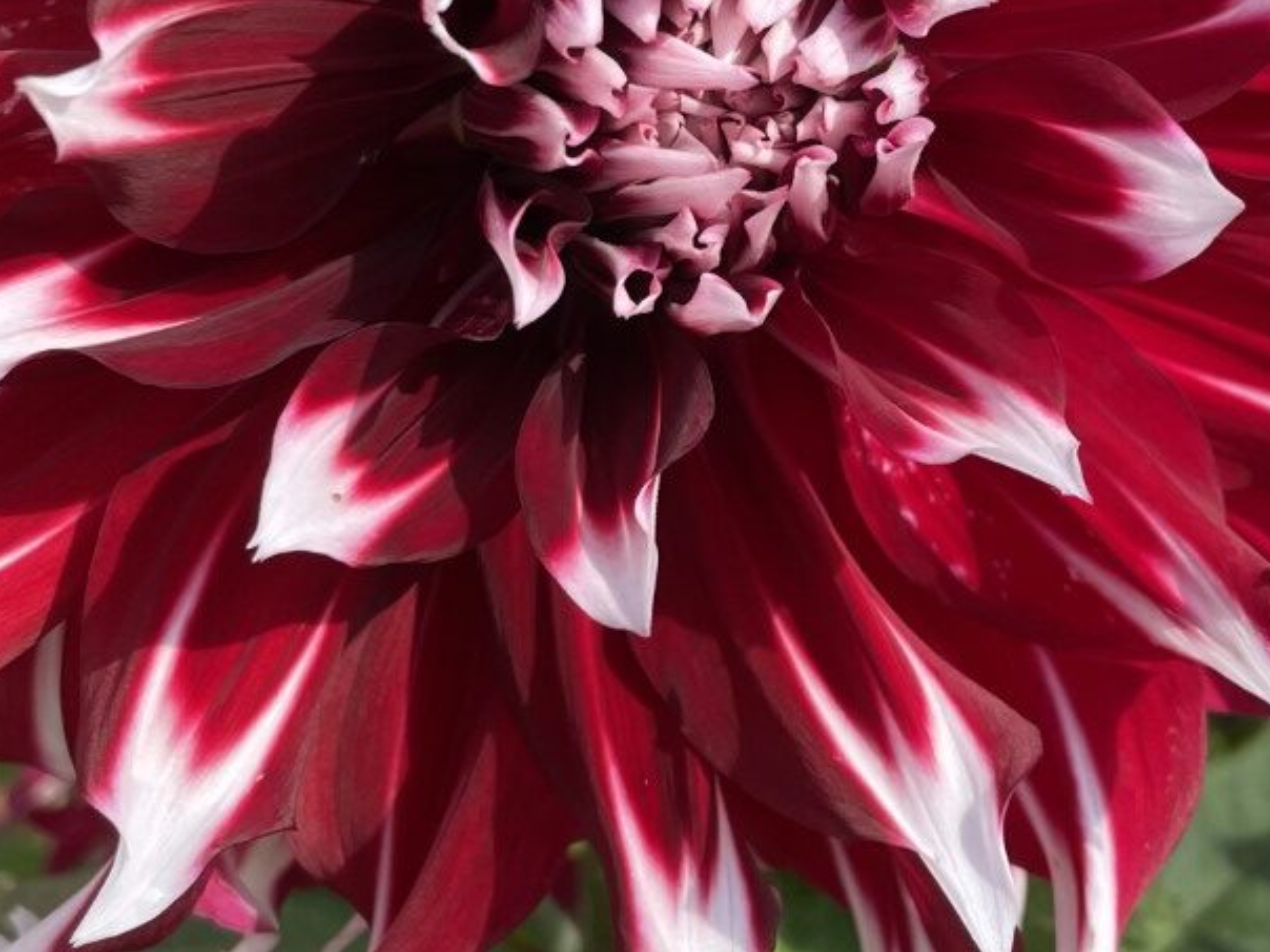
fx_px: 2275
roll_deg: -2.5
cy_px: 214
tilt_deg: -16.7
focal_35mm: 62
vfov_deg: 23.4
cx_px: 753
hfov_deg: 31.1
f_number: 1.6
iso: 32
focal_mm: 4.2
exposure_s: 1/744
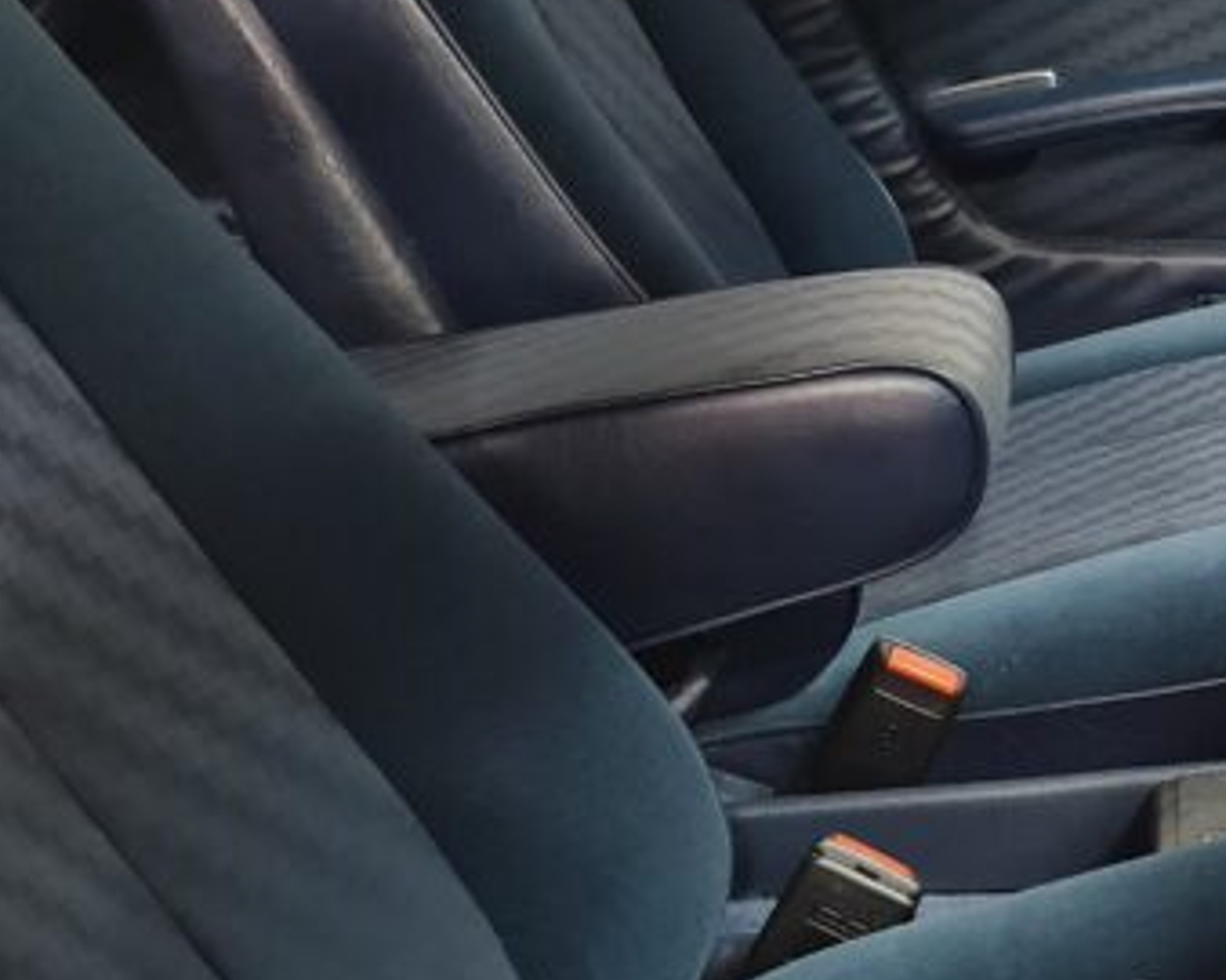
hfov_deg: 24.8
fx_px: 2684
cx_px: 1161
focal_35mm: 74
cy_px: 526
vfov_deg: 20.7
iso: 500
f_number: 1.8
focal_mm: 7
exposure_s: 1/33
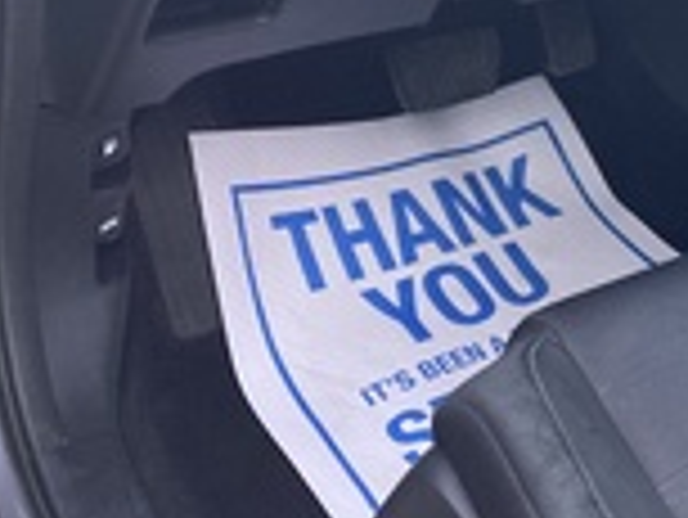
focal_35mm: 77
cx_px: 877
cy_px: -164
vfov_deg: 17.9
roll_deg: -12.3
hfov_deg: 22.8
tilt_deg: -22.0
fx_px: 1532
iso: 80
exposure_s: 1/121
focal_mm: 3.99
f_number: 1.8
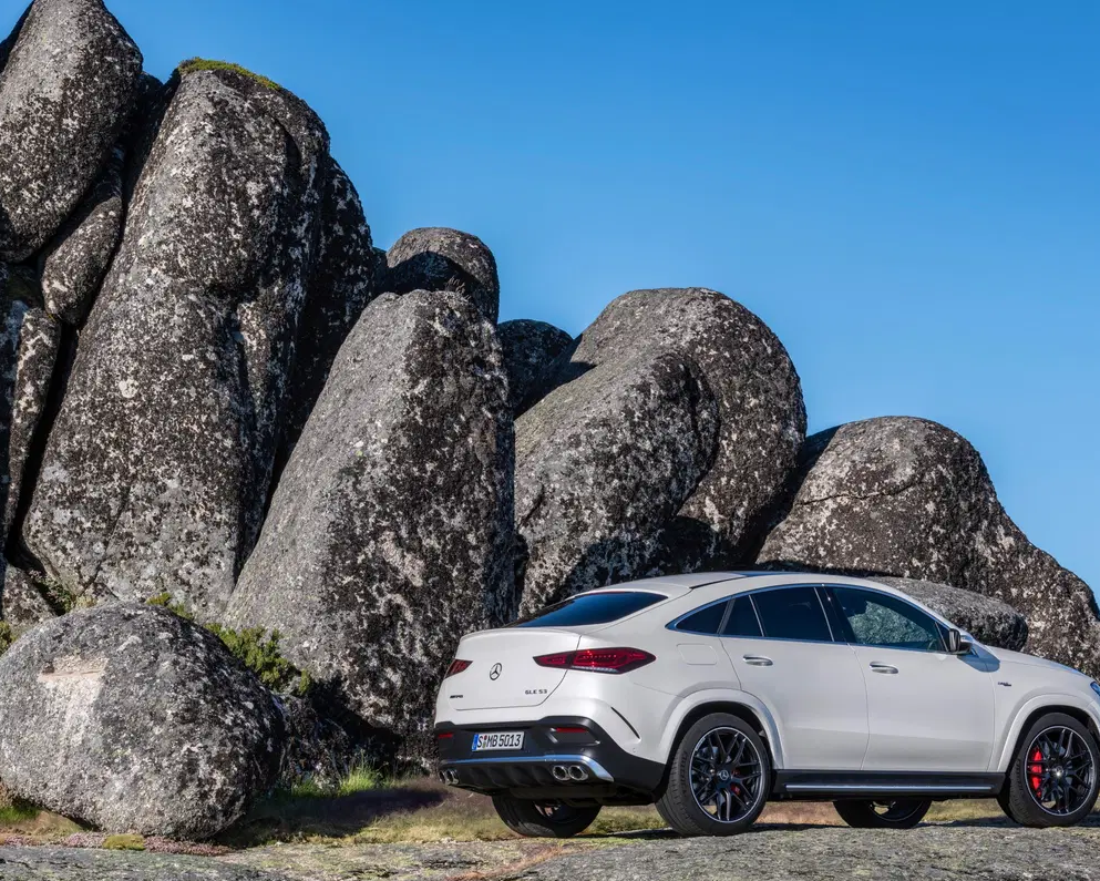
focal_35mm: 127
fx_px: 4136
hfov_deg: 15.1
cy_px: 442
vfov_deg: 12.2
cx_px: 572
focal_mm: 112
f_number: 16
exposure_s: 1/80
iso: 100
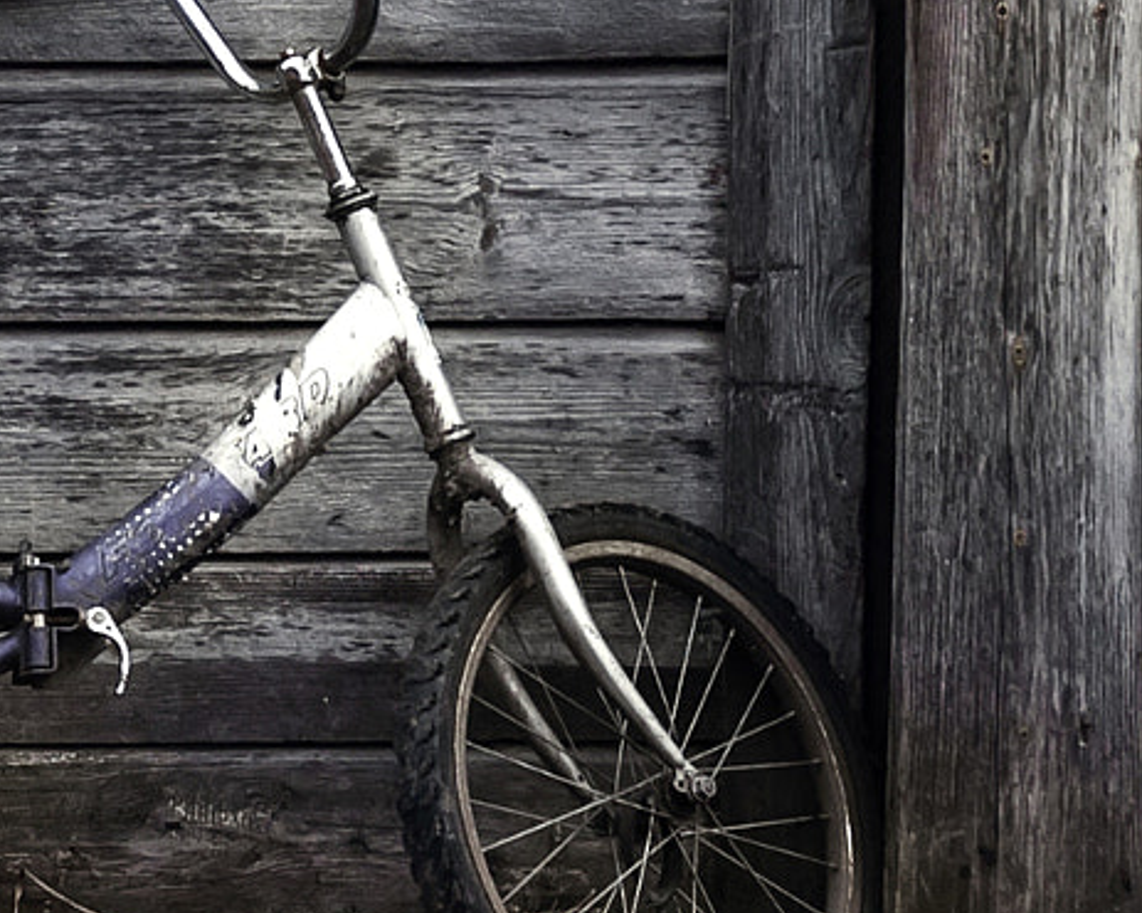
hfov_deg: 16.4
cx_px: 276
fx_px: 3953
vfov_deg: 13.0
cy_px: 62
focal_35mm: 117
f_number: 6.3
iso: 200
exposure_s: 1/250
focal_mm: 24
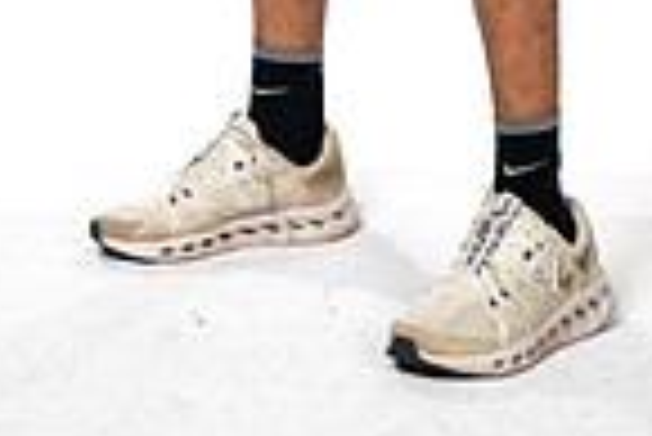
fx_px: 3481
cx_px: 279
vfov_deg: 6.8
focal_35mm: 192
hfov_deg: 10.7
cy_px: -553
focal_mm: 62
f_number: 7.1
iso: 400
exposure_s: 1/320
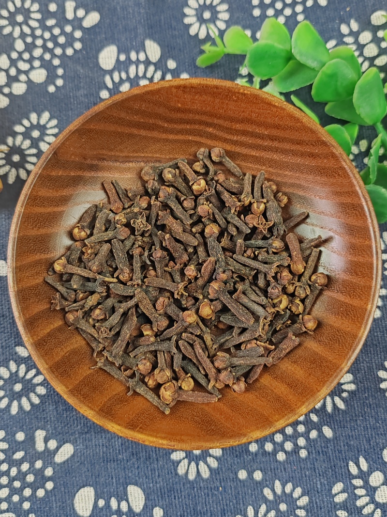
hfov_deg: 42.9
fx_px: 492
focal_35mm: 33
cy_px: 258
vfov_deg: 55.4
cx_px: 194
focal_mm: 6.14
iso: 1000
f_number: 1.8
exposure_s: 1/100
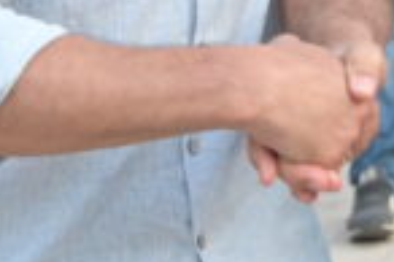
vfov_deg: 4.9
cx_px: 640
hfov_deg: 7.4
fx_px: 2963
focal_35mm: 271
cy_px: -374
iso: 800
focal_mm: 46
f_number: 6.3
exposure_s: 1/160
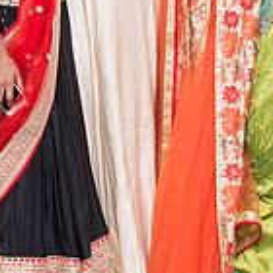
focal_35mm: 102
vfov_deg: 16.8
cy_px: 24
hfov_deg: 17.0
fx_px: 910
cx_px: 185
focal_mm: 29
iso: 1000
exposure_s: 1/125
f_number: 5.6
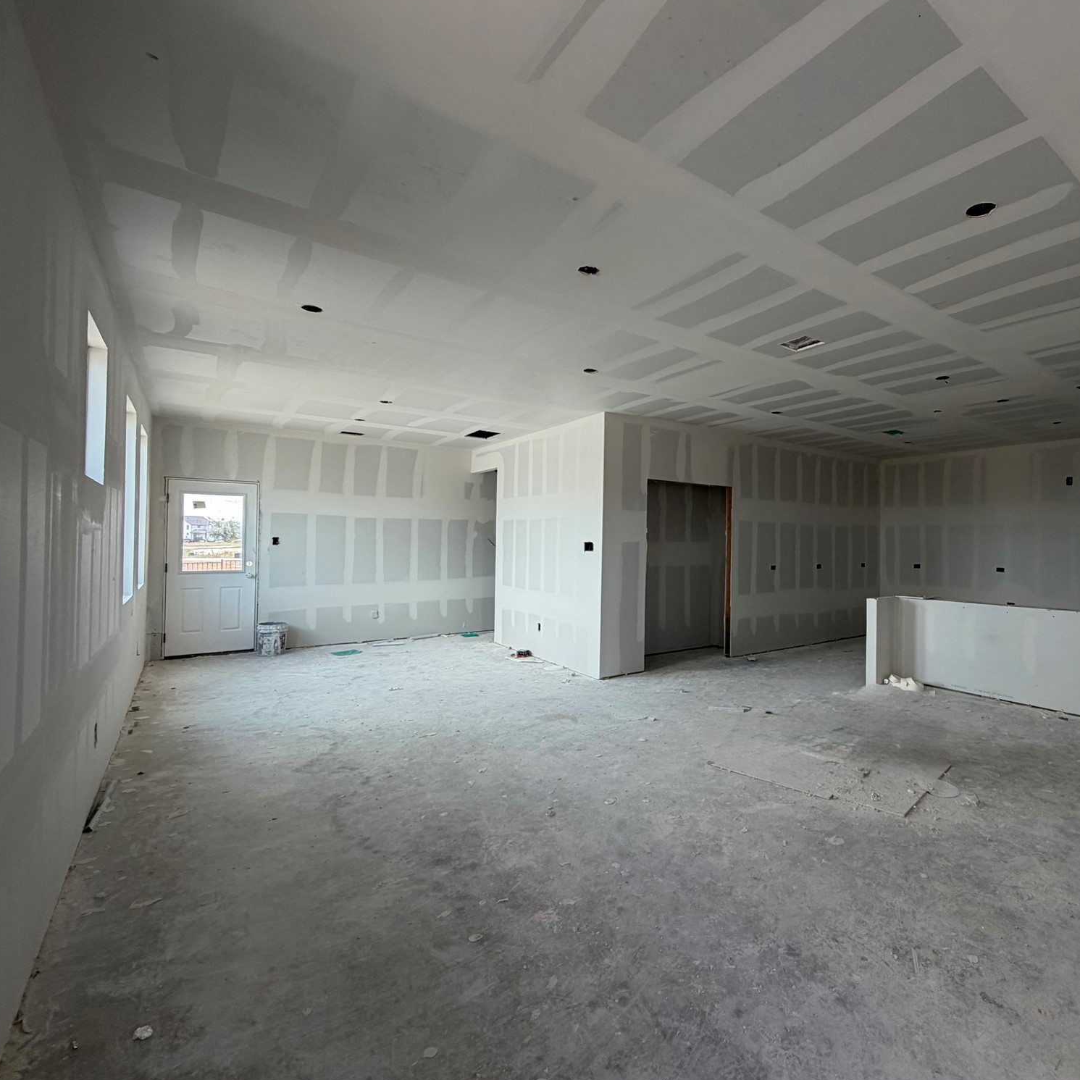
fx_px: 600
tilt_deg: +0.1
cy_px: 533
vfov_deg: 84.0
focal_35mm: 17
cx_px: 708
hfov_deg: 81.5
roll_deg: -0.4
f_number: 2.2
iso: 125
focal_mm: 2.22
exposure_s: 1/121
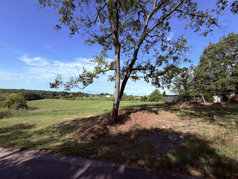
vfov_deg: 85.7
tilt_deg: +4.3
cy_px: 90
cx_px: 119
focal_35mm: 14
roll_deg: -3.2
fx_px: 96
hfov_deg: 102.1
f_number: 2.2
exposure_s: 1/770
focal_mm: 2.22
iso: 25
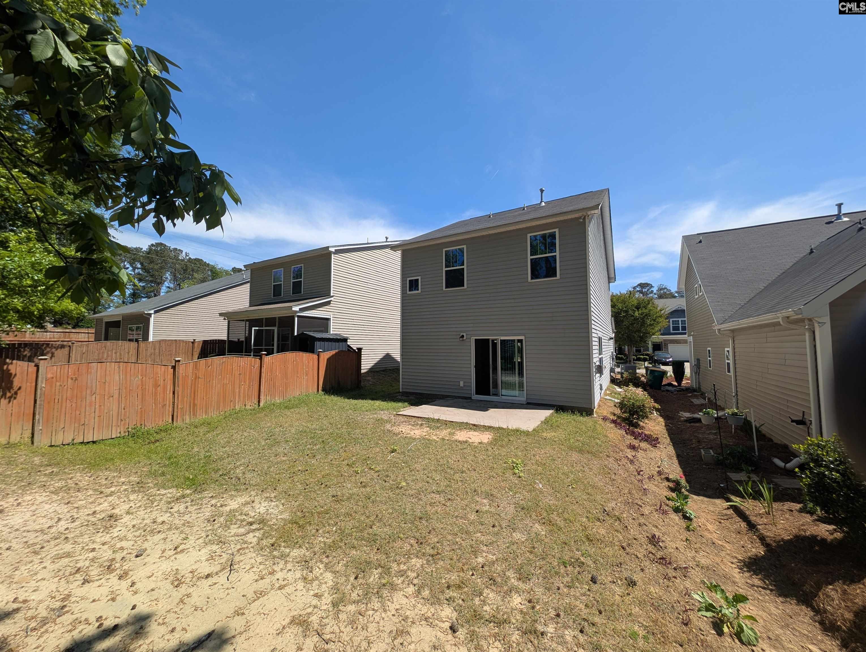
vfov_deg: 94.6
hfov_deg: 110.5
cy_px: 326
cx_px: 433
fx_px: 301
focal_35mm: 12
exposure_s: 1/1859
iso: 38
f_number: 1.95
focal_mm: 2.23
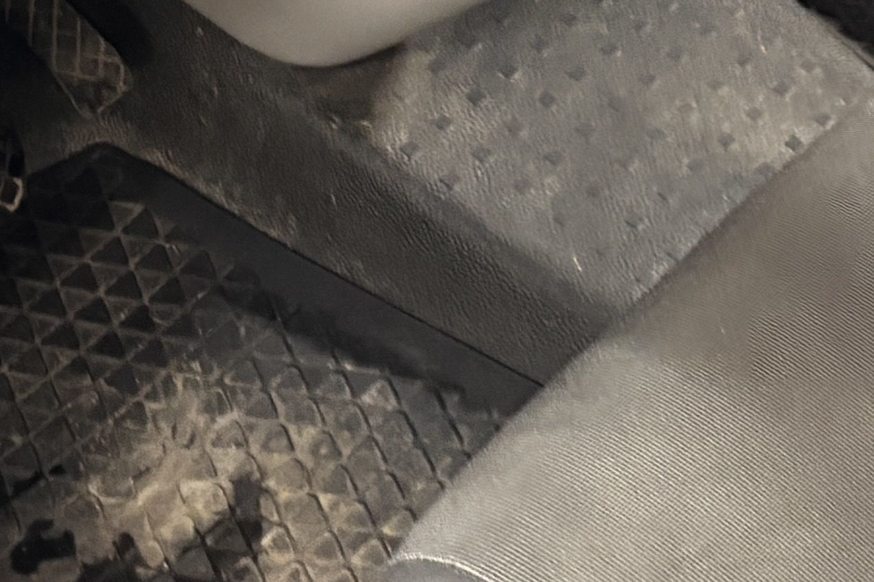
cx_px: 729
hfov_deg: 16.8
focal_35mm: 121
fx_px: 2937
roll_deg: -2.2
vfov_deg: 11.0
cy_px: -231
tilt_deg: -30.2
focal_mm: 5.96
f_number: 1.6
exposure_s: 1/33
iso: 500
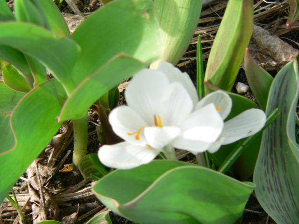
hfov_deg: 4.6
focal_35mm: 432
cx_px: 150
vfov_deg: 3.4
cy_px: 112
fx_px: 3731
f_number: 4
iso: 80
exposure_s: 1/160
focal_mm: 72
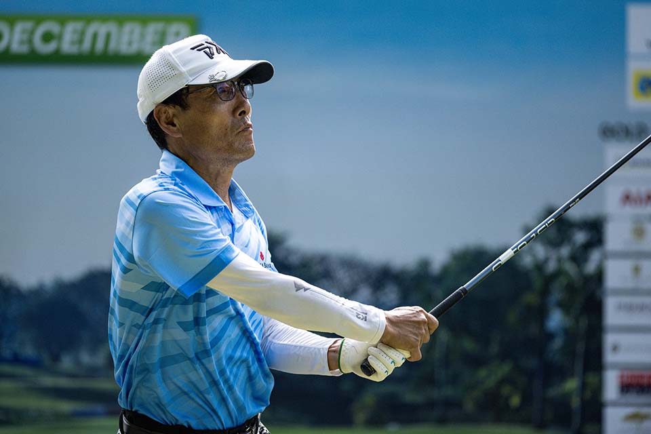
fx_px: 7233
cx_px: 326
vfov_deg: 3.4
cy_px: 217
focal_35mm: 400
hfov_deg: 5.2
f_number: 2.8
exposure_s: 1/8000
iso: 640
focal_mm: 400
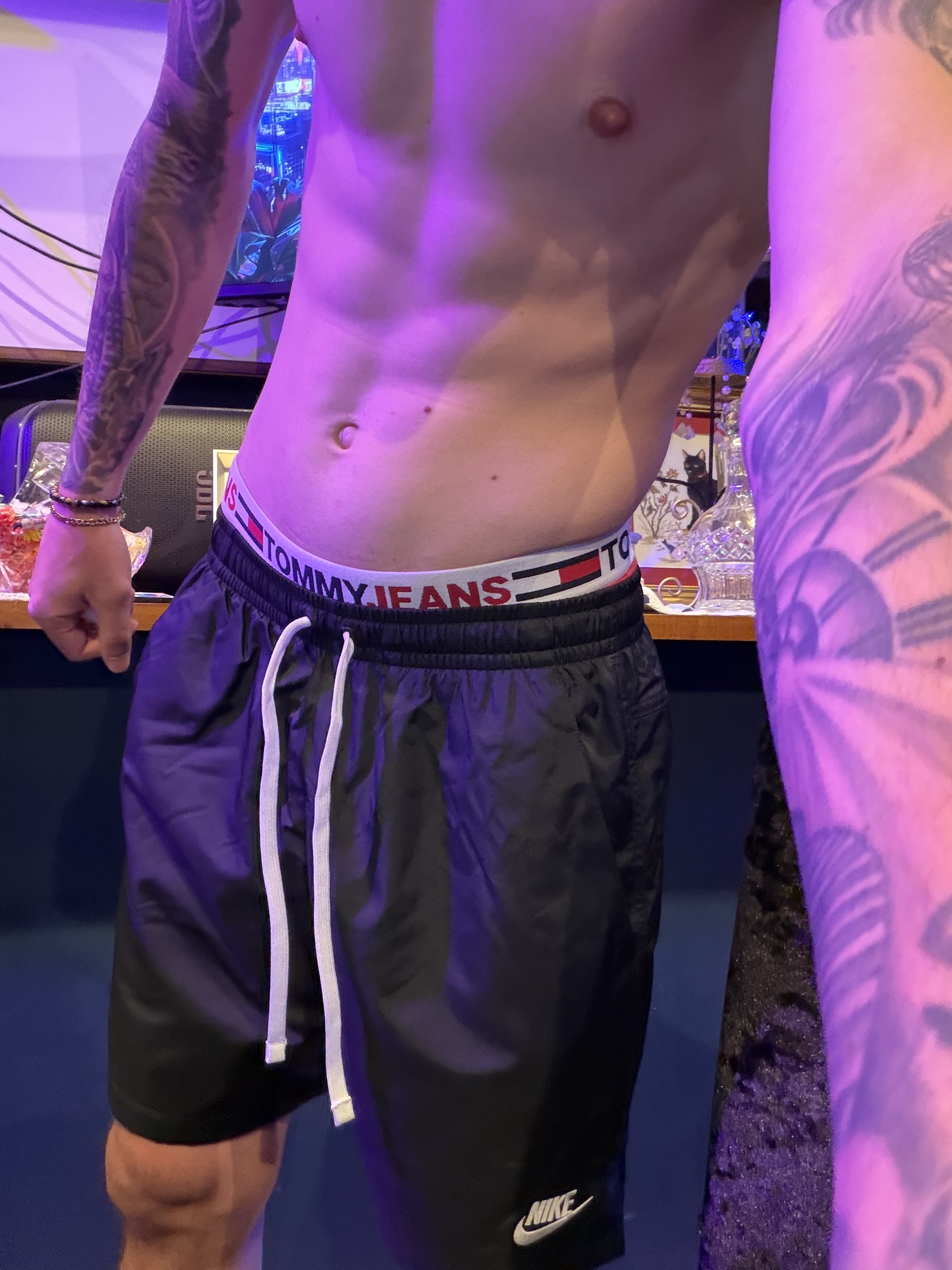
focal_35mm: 30
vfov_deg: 60.0
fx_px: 1100
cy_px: 635
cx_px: 476
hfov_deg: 46.8
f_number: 1.9
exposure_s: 1/28
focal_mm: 2.71
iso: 640
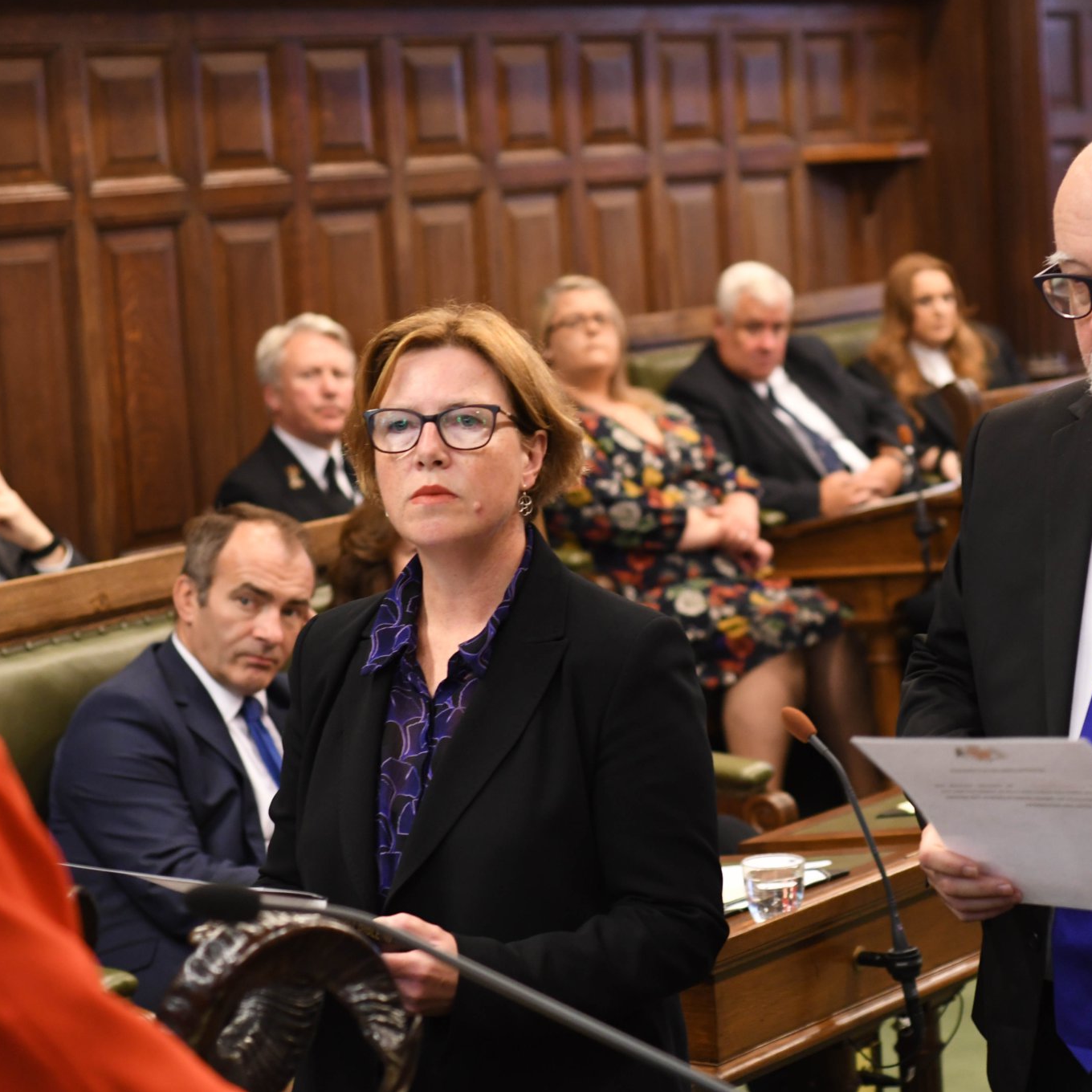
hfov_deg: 18.0
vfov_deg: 18.1
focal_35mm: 96
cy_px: 546
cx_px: 820
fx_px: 3426
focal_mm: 50
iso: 1600
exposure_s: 1/60
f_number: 3.2
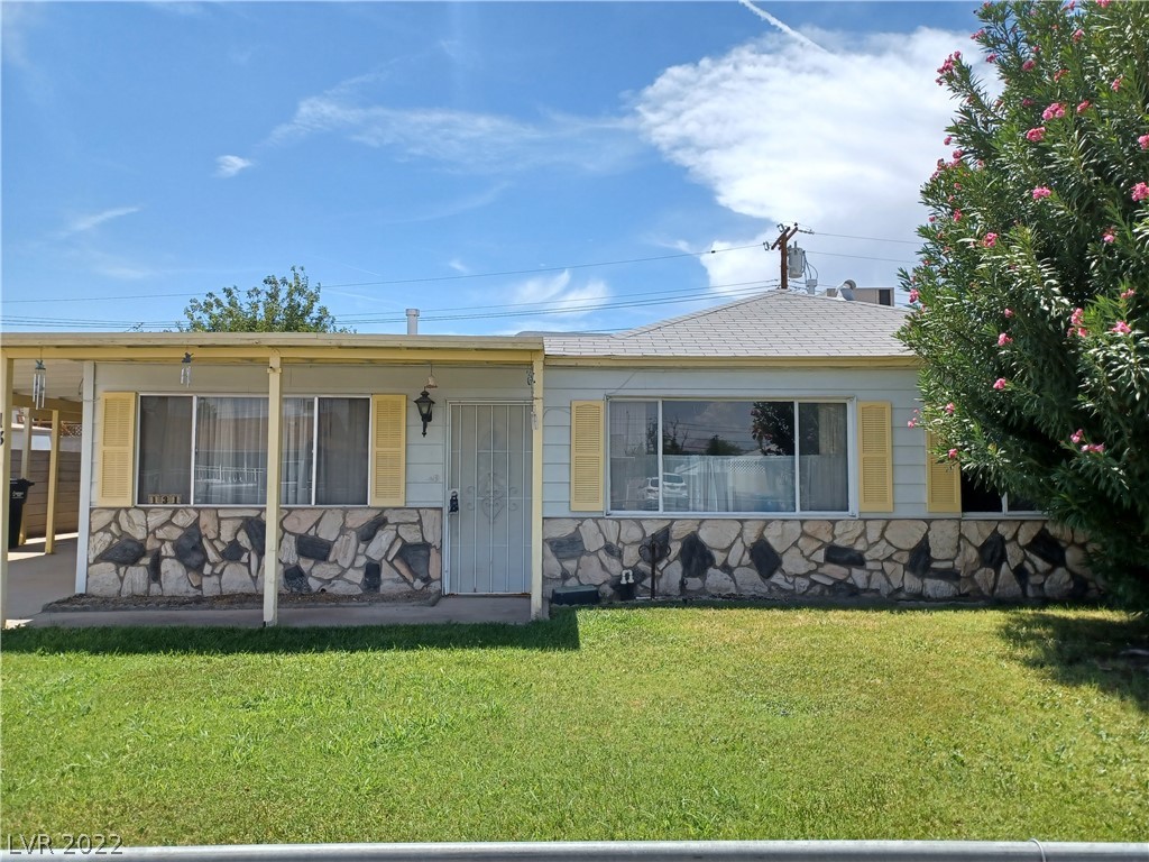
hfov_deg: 69.4
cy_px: 431
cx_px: 574
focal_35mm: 25
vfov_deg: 54.9
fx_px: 830
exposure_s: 1/581
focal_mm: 4.6
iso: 32
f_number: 1.8
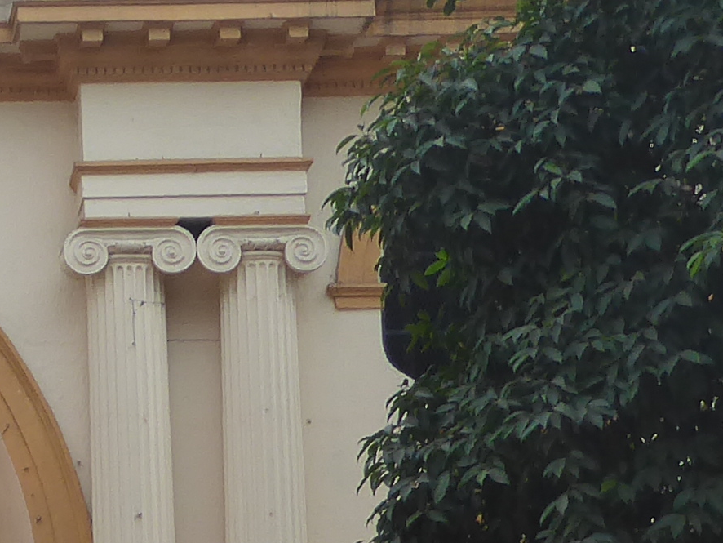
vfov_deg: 8.4
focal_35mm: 176
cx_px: -242
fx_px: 3677
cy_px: 650
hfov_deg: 10.9
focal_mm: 6.7
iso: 125
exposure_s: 1/320
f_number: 3.7
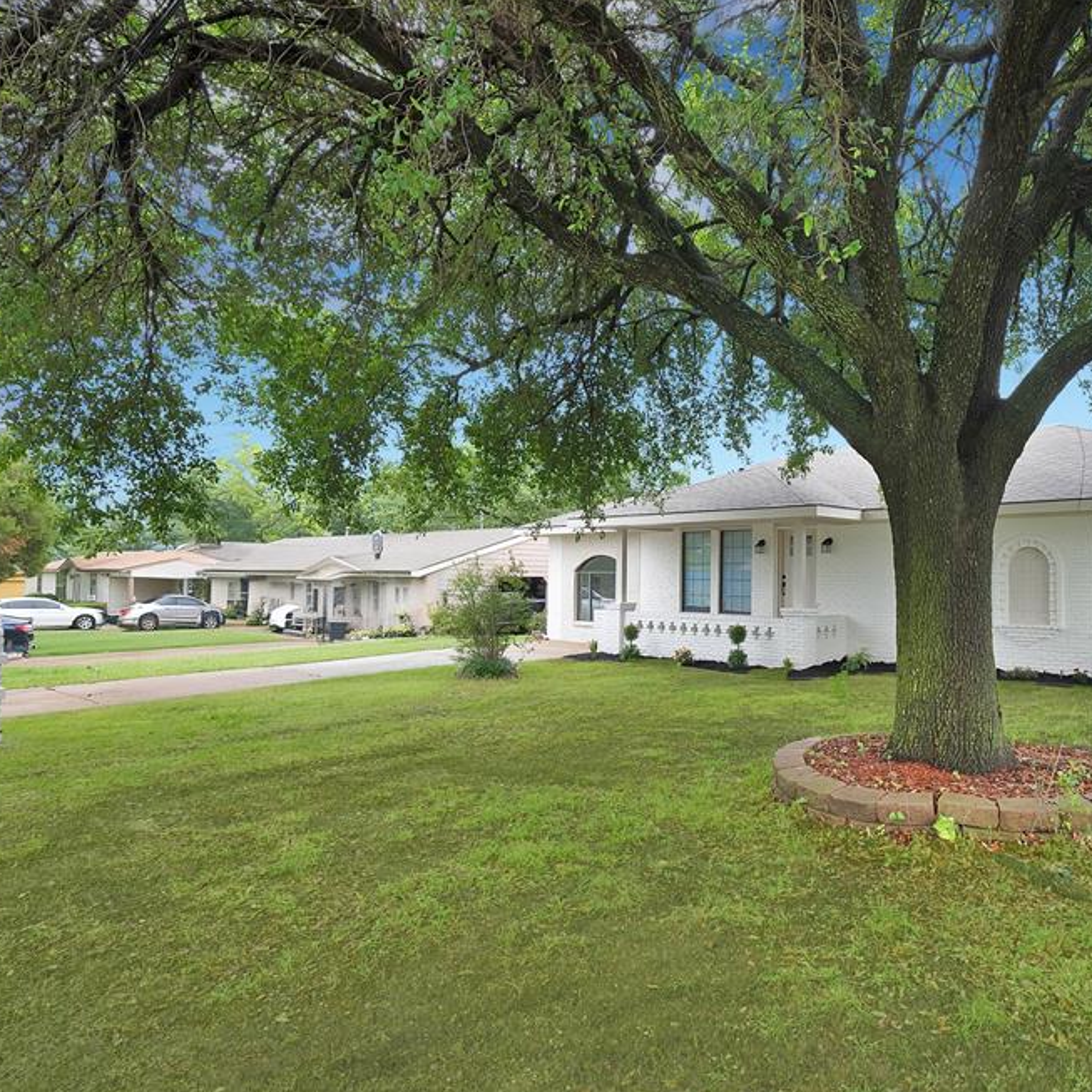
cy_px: 554
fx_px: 714
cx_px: 751
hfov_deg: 72.0
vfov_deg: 74.8
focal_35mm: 20
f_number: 9
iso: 640
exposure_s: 1/30
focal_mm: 15
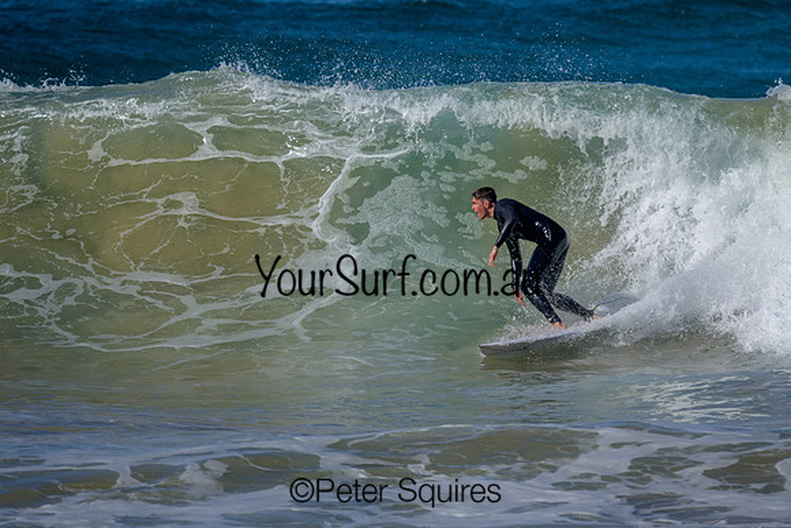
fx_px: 24152
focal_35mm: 1099
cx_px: 490
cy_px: 200
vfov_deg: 1.3
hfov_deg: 1.9
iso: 200
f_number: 6.3
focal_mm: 800
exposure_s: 1/2000
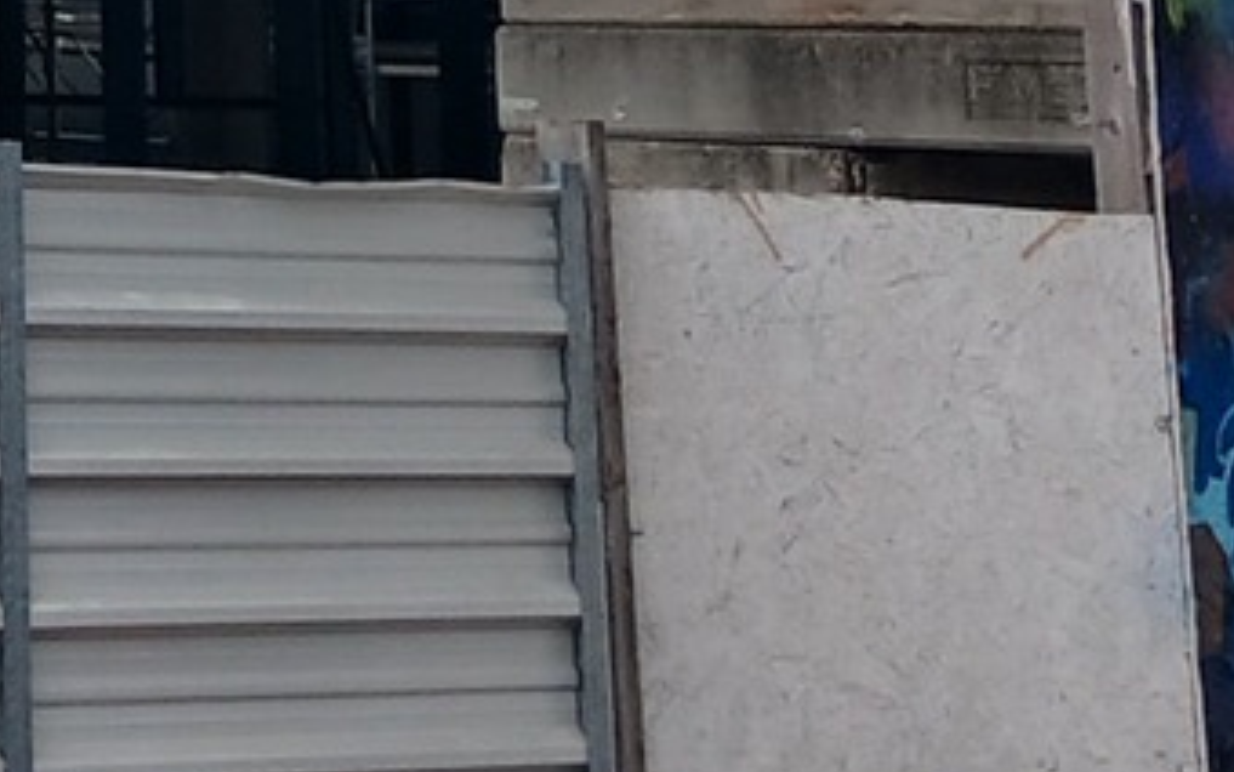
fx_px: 5785
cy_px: -1690
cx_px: -1190
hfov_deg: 11.1
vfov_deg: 6.8
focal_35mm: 172
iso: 20
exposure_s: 1/635
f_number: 1.8
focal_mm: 3.98
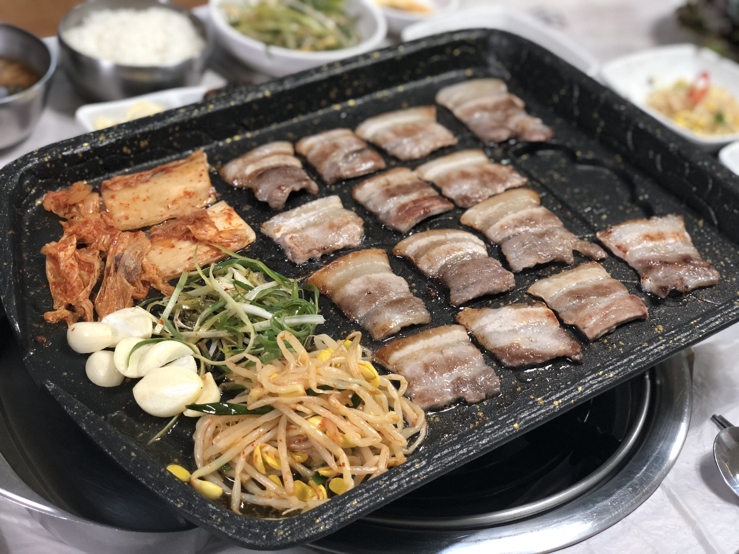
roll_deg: -8.4
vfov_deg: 28.0
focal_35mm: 52
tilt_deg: -37.0
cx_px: 370
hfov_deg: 36.8
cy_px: 277
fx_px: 1110
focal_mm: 6
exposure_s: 1/40
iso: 100
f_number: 2.4
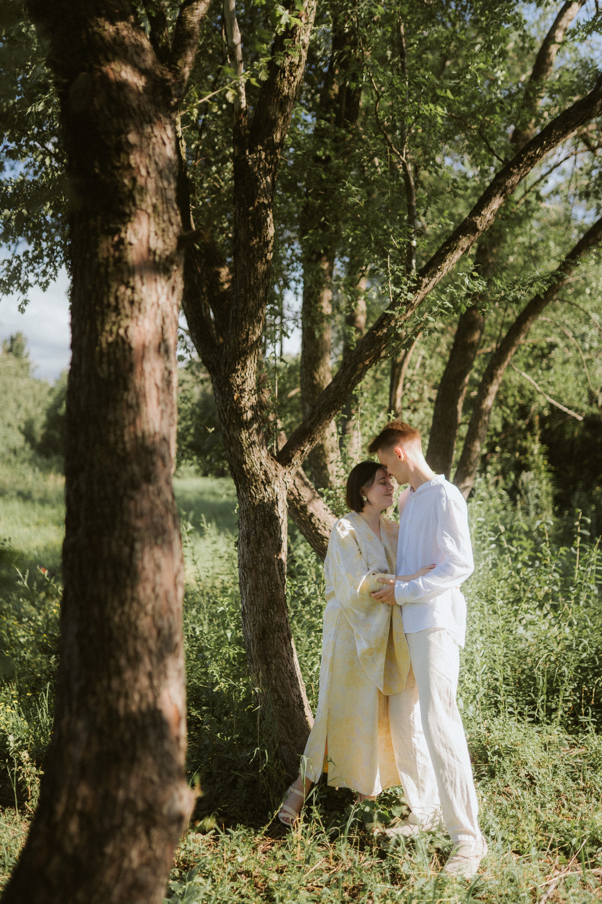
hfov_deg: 37.9
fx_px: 878
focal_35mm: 35
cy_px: 452
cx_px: 301
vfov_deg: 54.4
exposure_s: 1/1000
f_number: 1.6
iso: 100
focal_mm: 35
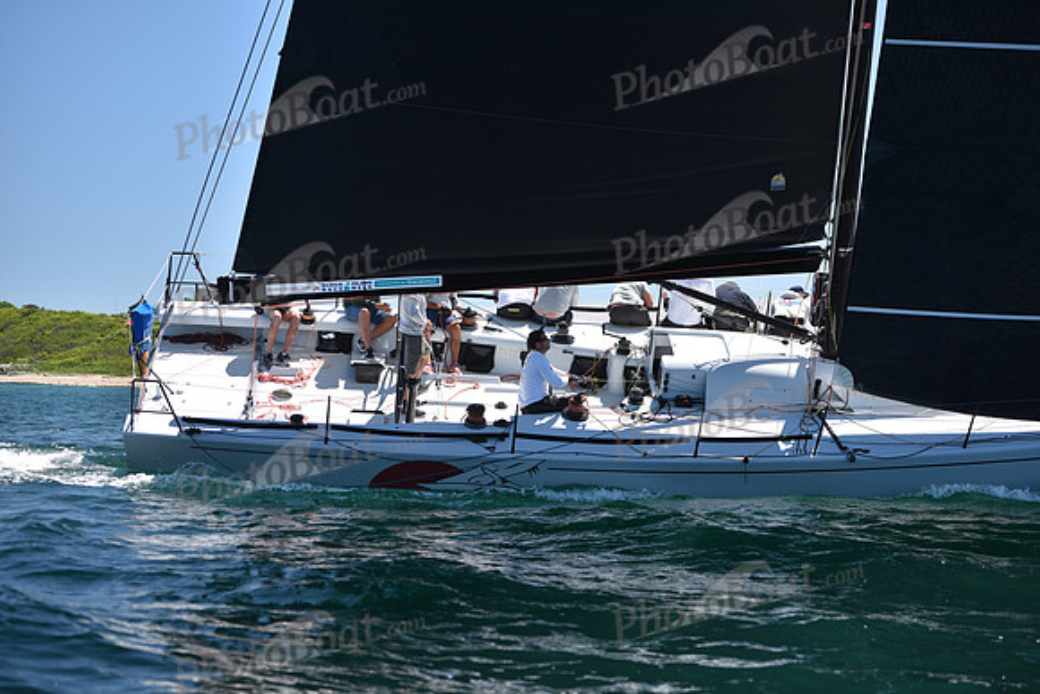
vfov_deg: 19.5
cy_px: 347
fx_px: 2023
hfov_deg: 28.8
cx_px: 520
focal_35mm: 70
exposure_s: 1/800
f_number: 3.2
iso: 250
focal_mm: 70
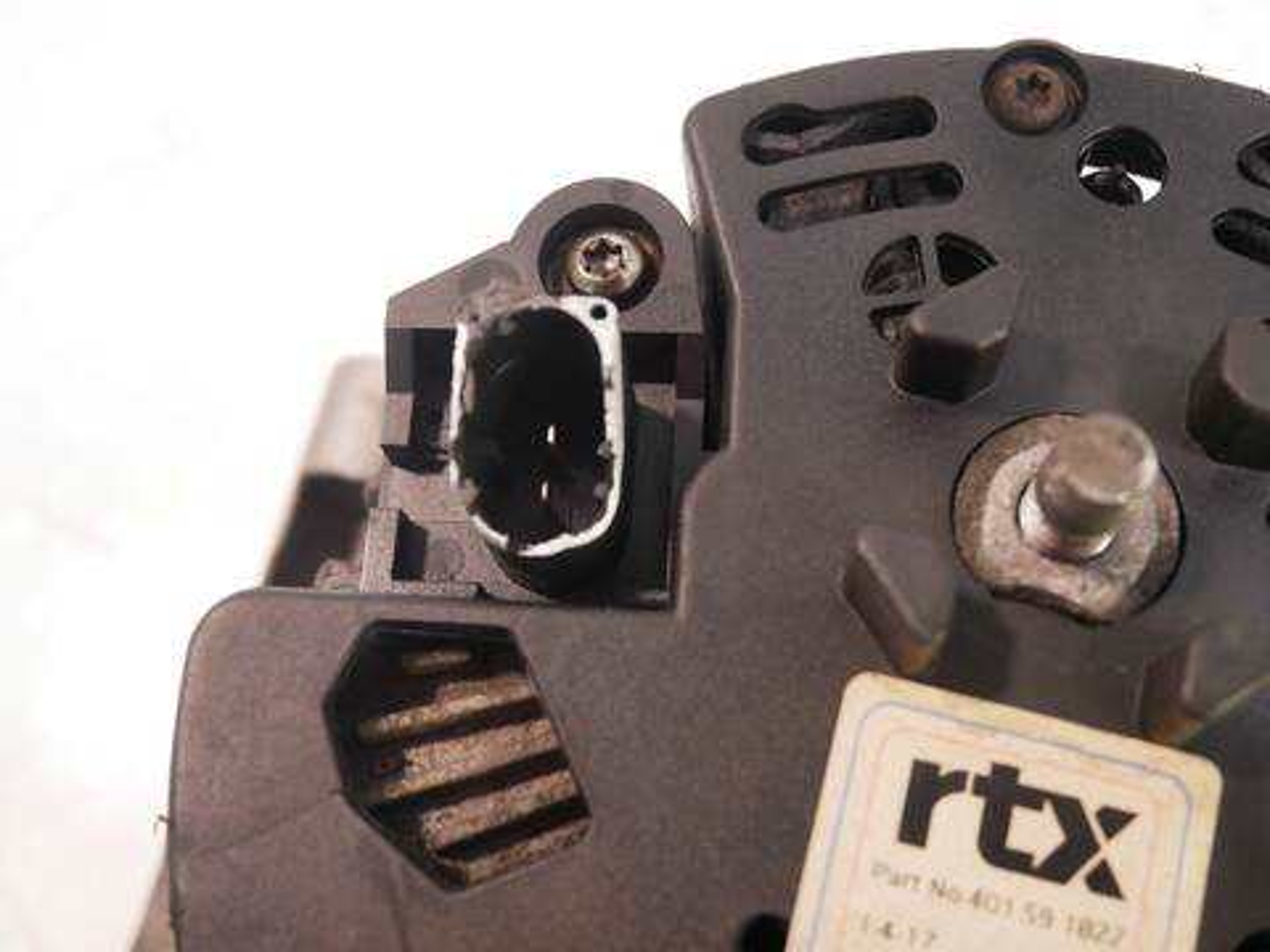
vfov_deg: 36.0
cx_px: 635
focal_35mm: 40
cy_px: 476
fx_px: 1468
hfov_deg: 46.8
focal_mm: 20
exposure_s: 1/60
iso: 2000
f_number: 4.6
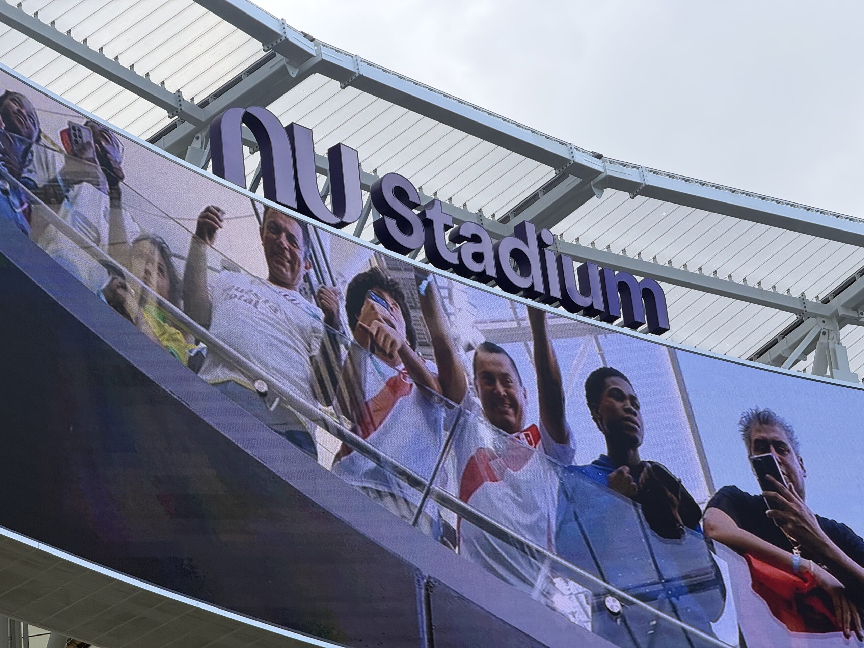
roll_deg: +6.7
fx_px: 2995
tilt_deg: +25.8
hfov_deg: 16.4
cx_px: 432
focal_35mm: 120
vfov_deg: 12.3
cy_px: 324
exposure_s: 1/700
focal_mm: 15.66
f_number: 2.8
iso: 64
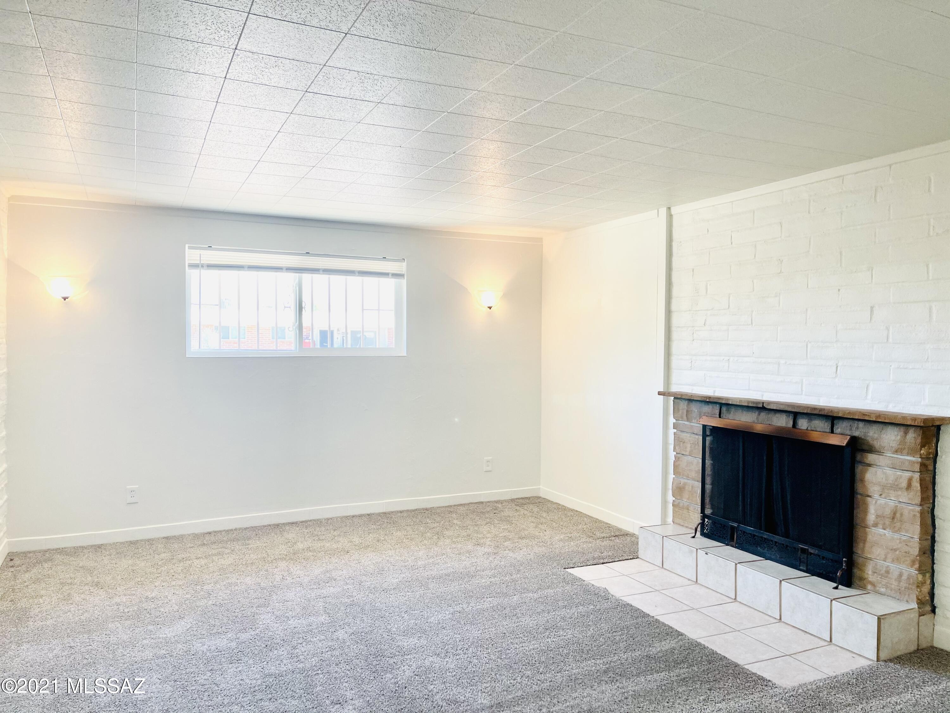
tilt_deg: -1.6
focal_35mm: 26
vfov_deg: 53.1
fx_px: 714
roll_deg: -0.3
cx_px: 475
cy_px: 356
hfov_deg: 67.3
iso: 64
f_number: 1.6
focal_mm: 5.1
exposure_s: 1/120
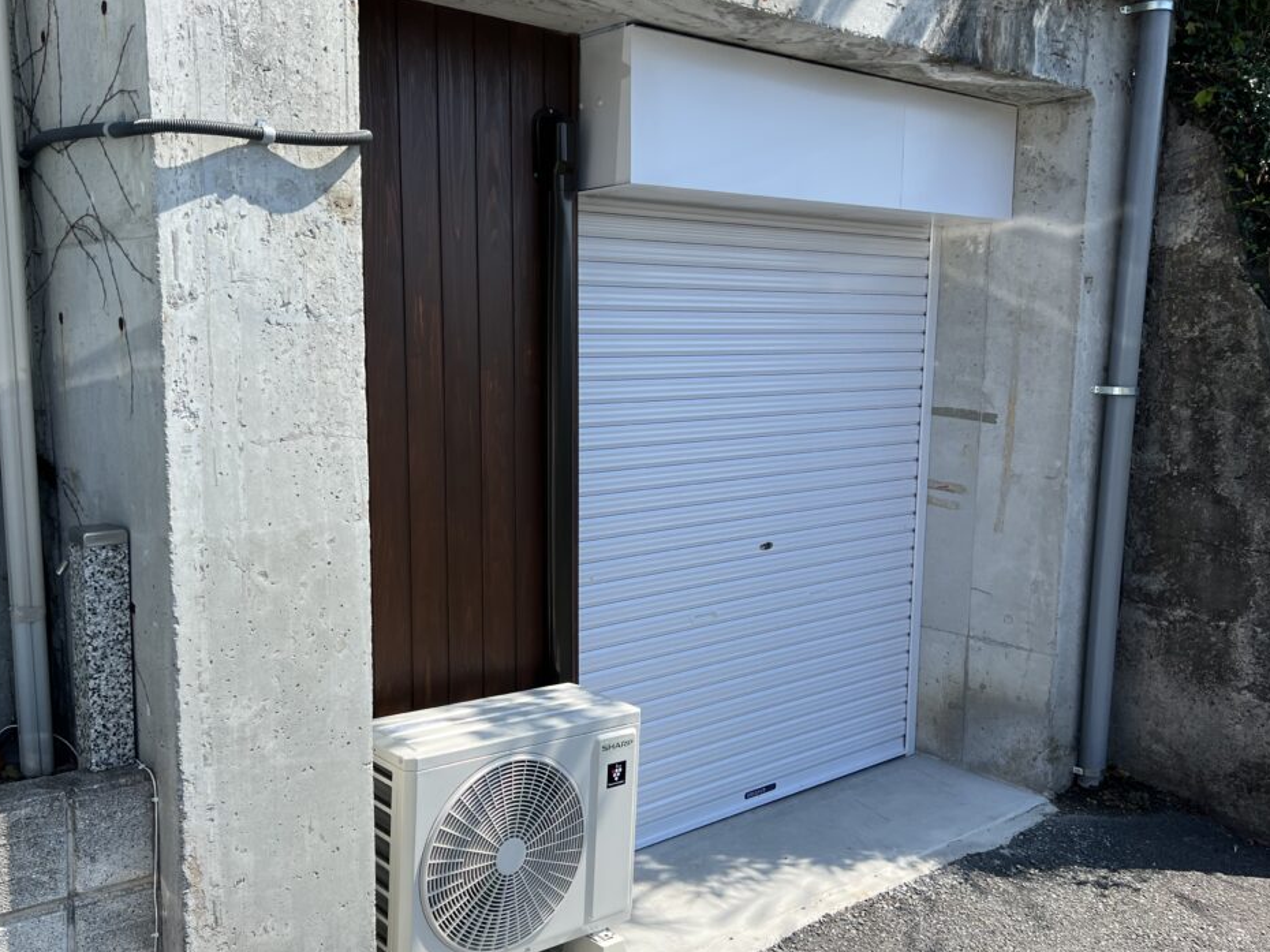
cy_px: 512
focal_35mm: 33
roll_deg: +0.1
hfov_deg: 55.3
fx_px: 1210
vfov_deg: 42.9
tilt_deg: -8.7
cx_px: 575
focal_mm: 5.7
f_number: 1.5
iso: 50
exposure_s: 1/3165
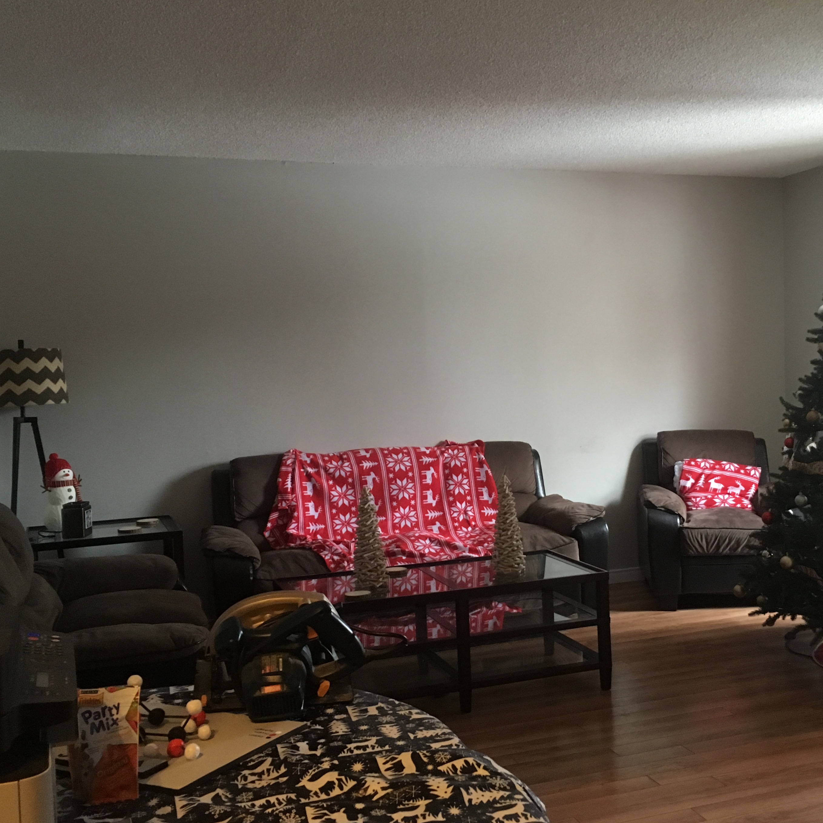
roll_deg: +2.6
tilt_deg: -2.6
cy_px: 412
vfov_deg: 43.9
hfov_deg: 43.7
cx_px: 489
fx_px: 1022
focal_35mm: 38
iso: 200
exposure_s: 1/15
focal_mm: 4.15
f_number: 2.2
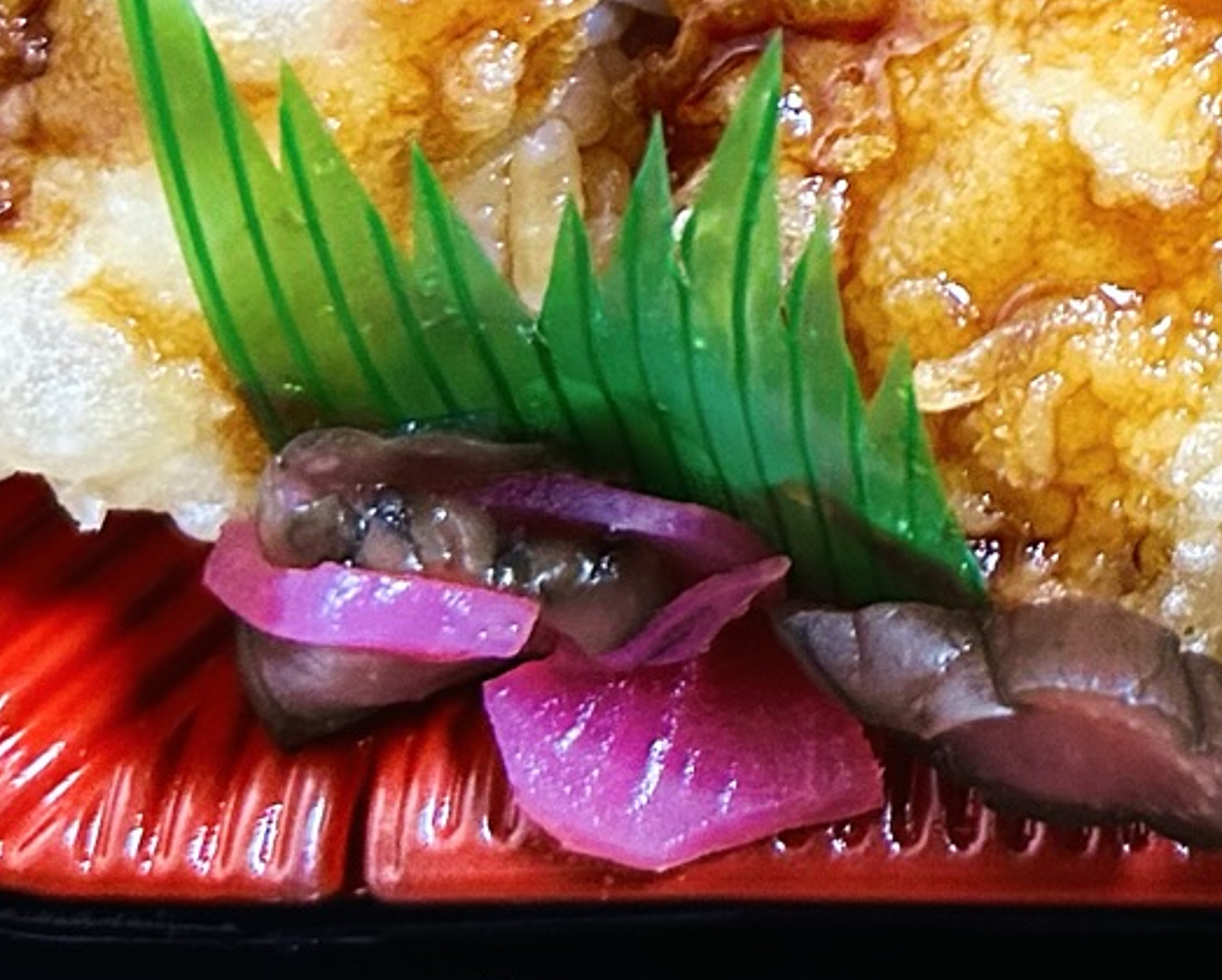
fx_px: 3510
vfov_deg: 14.7
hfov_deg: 18.5
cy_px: -512
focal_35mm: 97
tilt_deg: -83.1
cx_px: 1563
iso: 400
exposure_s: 1/60
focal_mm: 5.7
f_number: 1.5
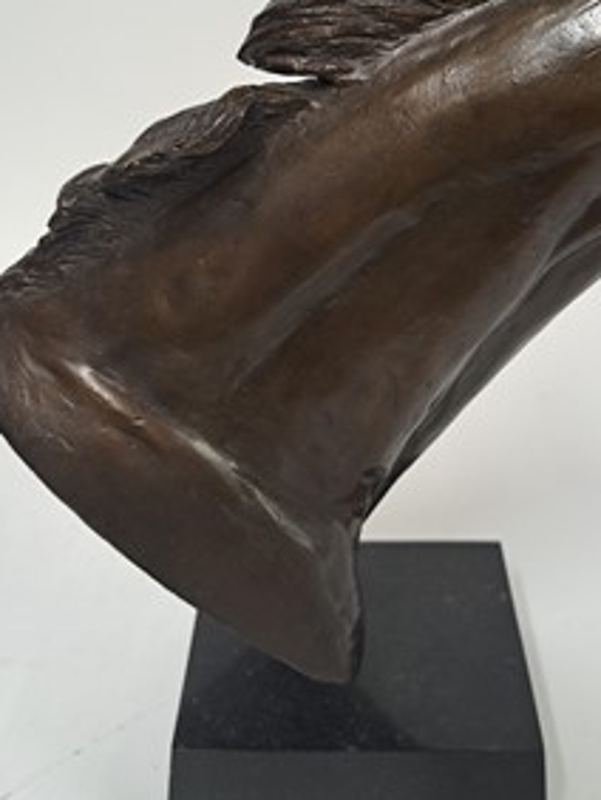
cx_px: 323
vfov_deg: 53.5
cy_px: 312
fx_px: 786
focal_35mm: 34
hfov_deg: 41.8
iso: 125
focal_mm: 5.23
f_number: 1.8
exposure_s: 1/50
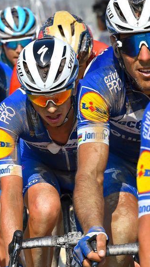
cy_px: 179
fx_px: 3404
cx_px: 149
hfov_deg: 2.5
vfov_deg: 4.5
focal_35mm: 481
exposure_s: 1/1000
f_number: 11
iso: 500
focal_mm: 200
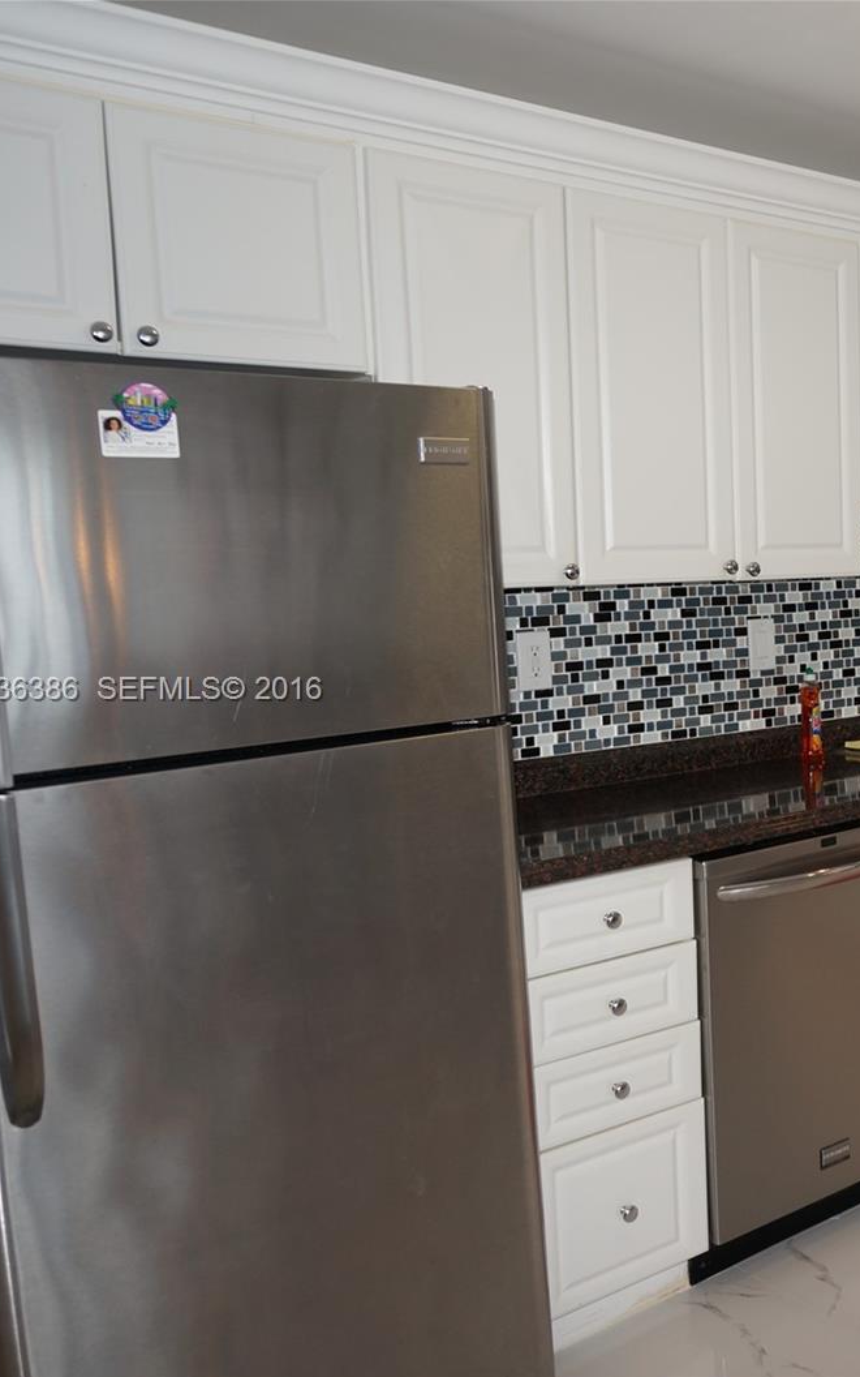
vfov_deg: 52.7
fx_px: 1388
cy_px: 691
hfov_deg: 30.6
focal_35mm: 37
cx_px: 959
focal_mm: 16
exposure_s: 1/60
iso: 125
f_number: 4
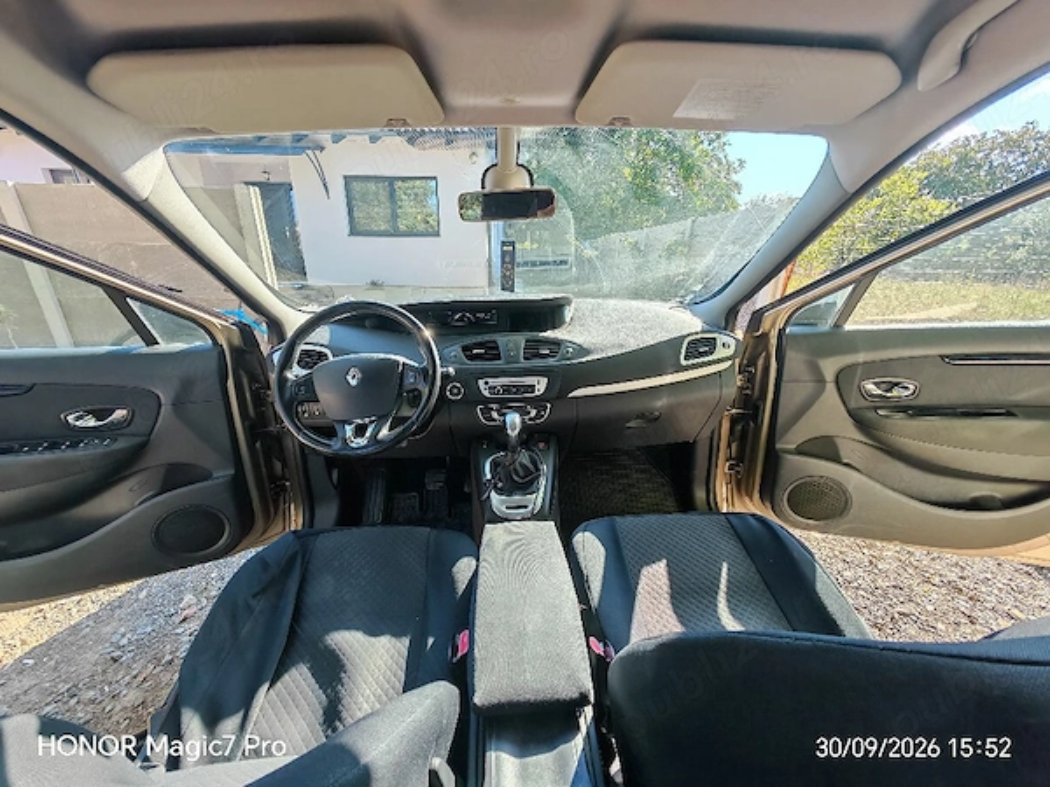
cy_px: 394
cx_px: 525
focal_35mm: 12
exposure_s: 1/141
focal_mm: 1.82
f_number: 2
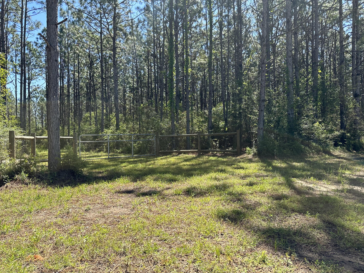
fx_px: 252
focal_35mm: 24
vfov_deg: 56.8
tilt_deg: -0.9
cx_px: 182
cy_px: 136
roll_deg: +0.5
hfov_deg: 71.6
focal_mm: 6.86
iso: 80
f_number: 1.78
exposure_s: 1/1751
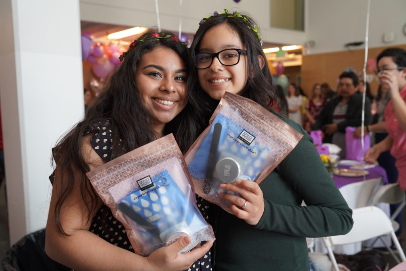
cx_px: 203
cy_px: 136
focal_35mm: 35
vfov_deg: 37.9
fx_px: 395
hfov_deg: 54.4
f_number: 4
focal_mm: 35
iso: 1600
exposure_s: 1/160
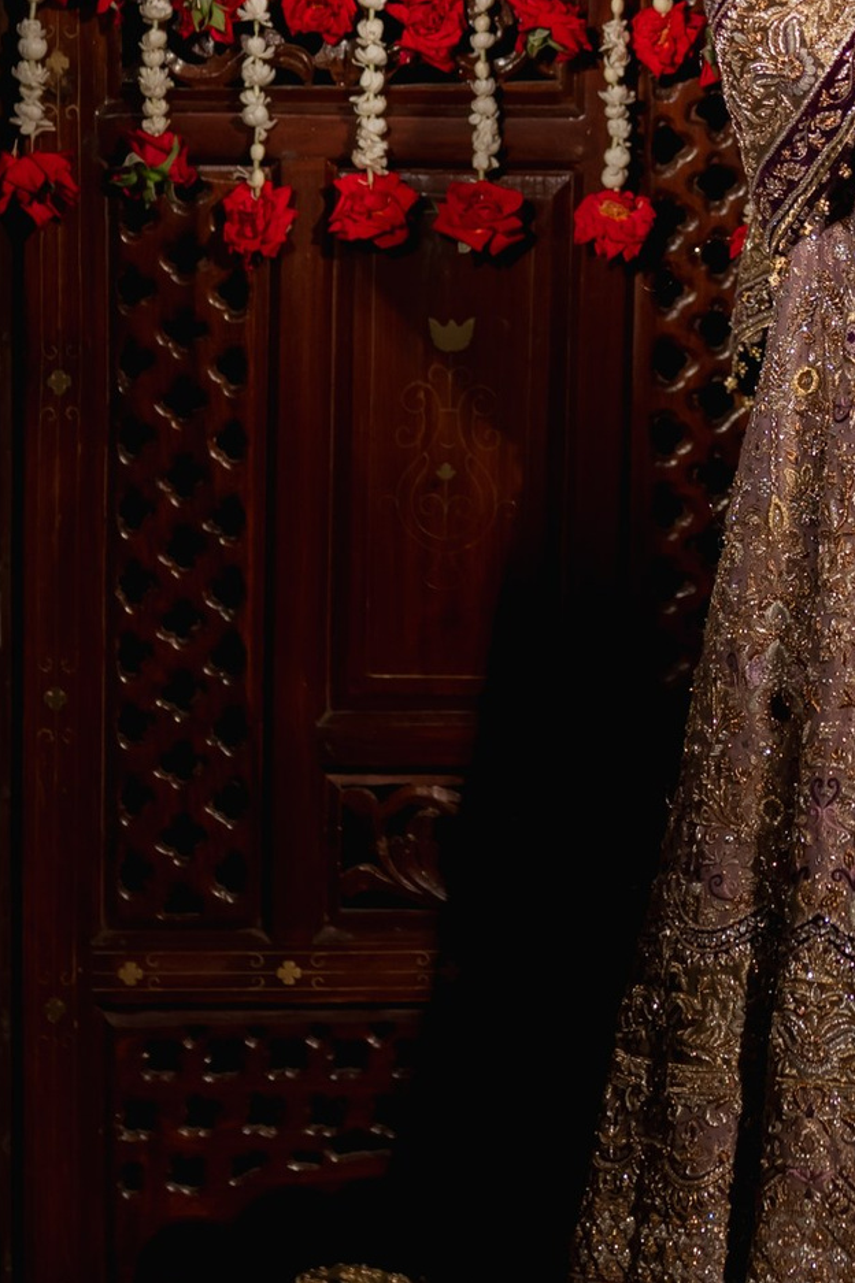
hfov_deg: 6.7
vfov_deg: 10.0
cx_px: 1013
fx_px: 7308
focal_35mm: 205
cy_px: 60
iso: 80
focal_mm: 50
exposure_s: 1/160
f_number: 1.4
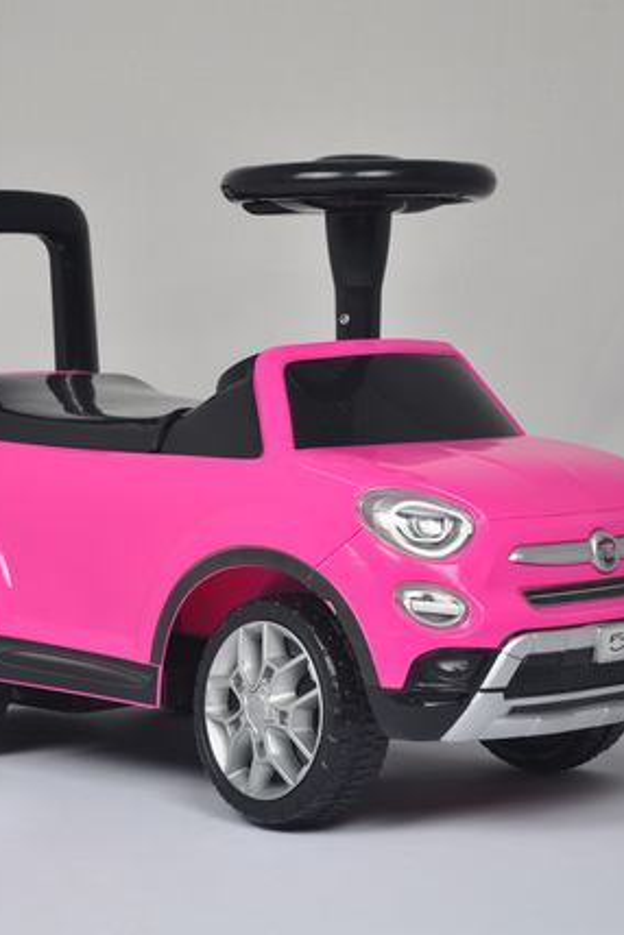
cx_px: 310
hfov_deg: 11.6
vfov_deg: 17.3
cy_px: 469
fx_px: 3068
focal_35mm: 118
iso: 560
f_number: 6.3
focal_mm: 52
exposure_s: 1/30
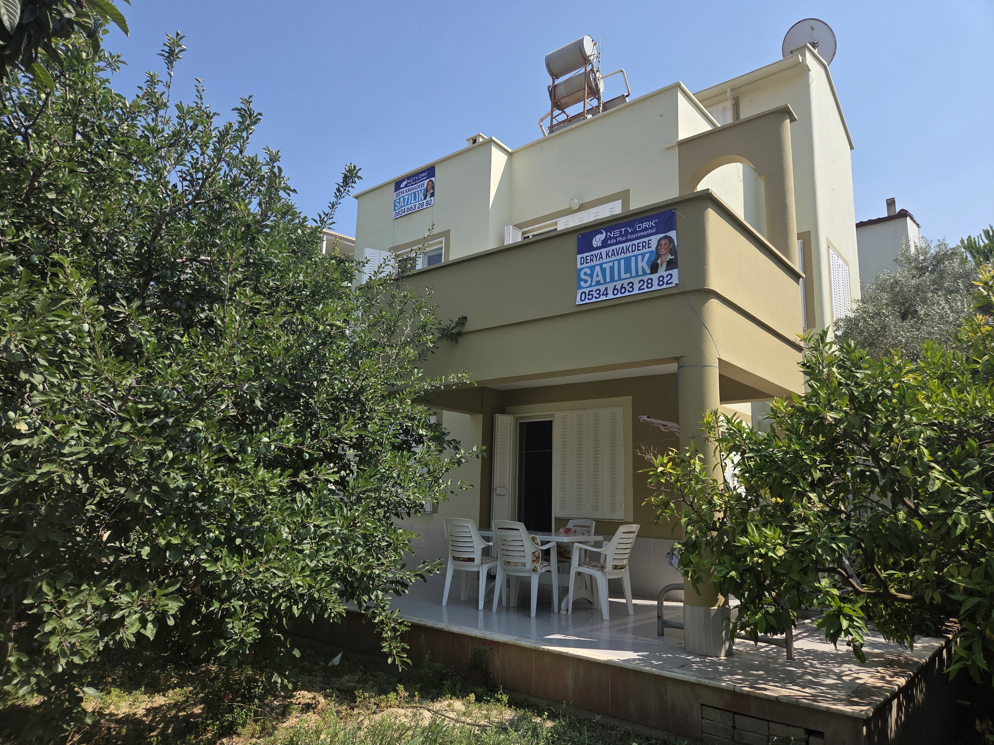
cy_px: 372
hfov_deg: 73.9
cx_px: 497
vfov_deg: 58.9
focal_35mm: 23
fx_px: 660
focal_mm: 5.4
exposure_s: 1/4365
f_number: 1.8
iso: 80
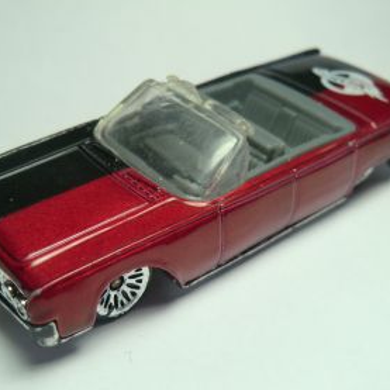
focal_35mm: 51
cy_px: 199
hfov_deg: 33.4
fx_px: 650
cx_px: 177
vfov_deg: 33.4
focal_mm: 7.1
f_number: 3.8
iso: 64
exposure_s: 1/125
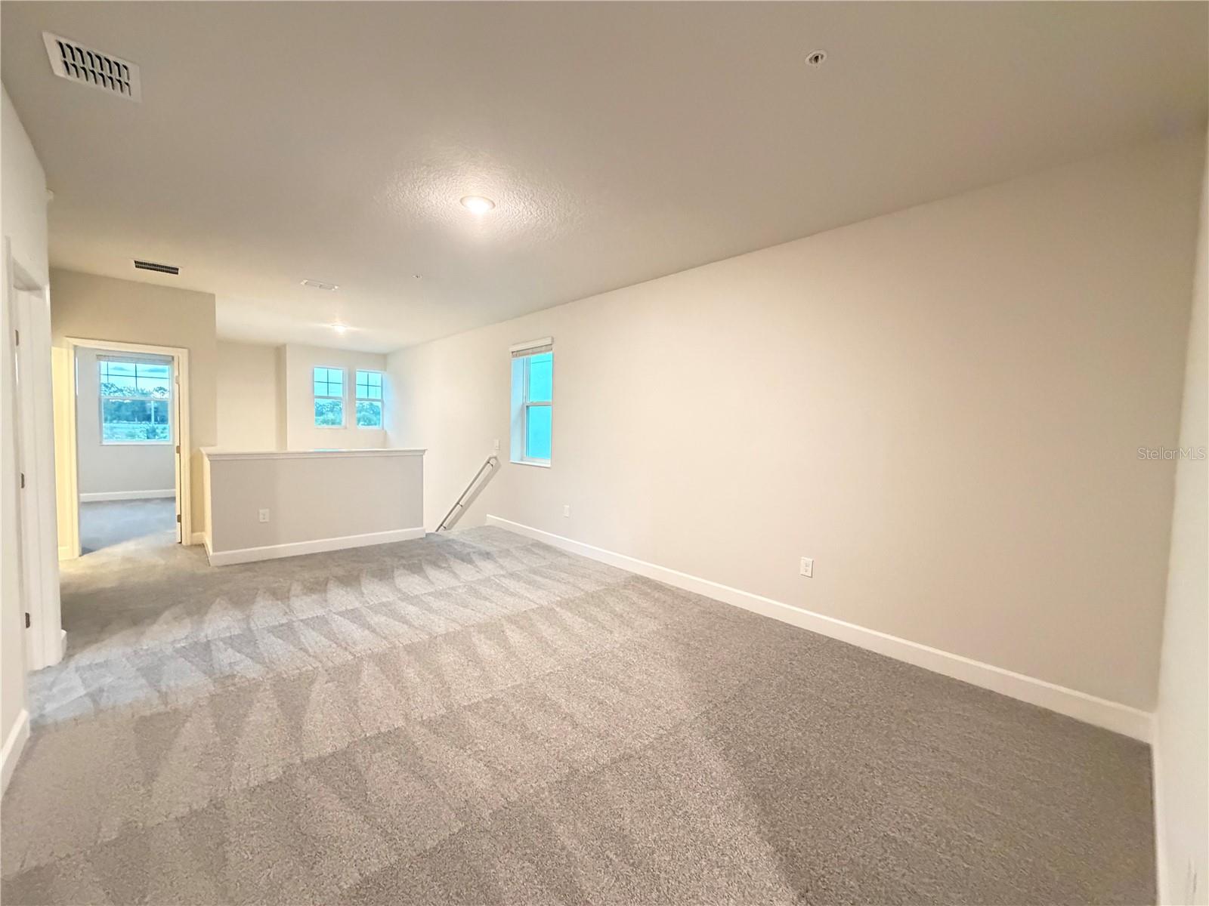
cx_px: 604
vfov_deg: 85.7
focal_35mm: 14
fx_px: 489
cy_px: 453
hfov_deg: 102.1
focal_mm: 2.22
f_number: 2.2
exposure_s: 1/40
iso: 1000
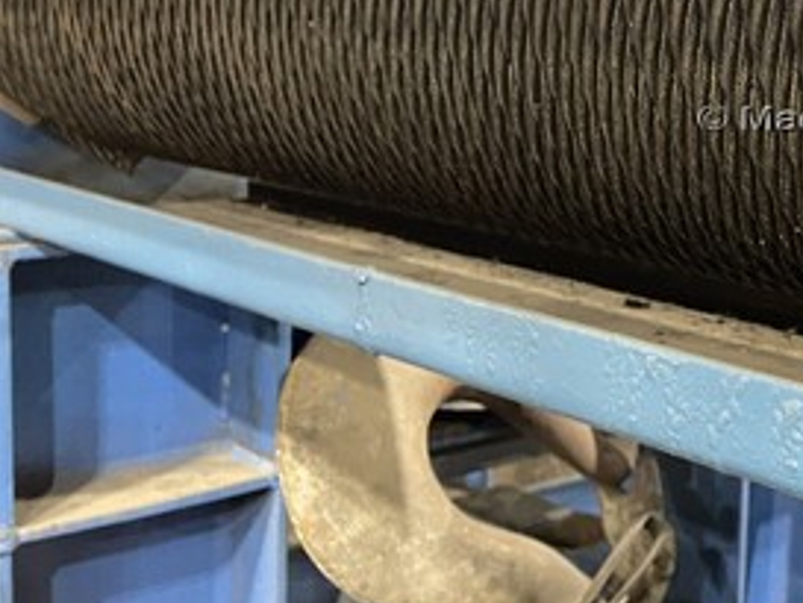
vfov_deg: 23.8
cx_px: 844
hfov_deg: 29.1
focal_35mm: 61
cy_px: 168
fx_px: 1416
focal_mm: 5.1
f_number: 1.6
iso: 640
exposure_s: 1/30
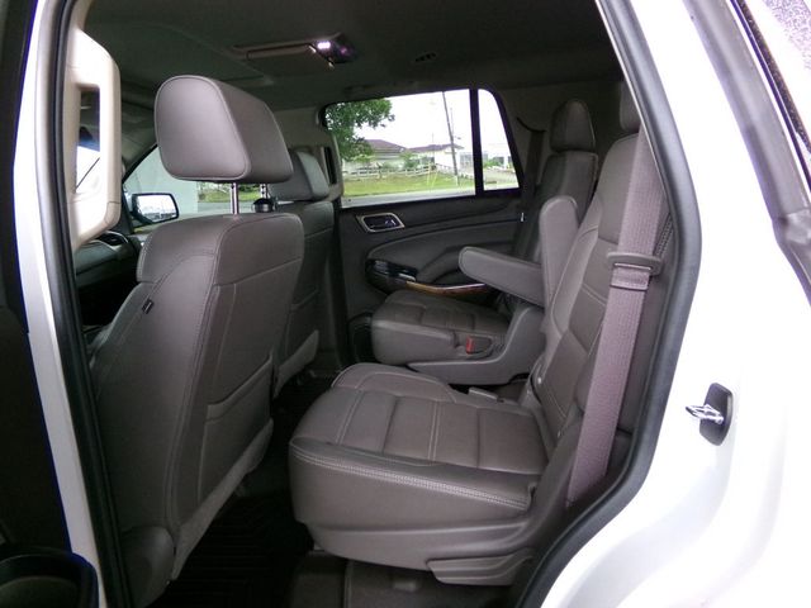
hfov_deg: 71.6
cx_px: 406
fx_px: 562
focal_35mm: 24
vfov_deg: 56.8
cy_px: 304
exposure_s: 1/60
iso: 720
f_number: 3.7
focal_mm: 4.3
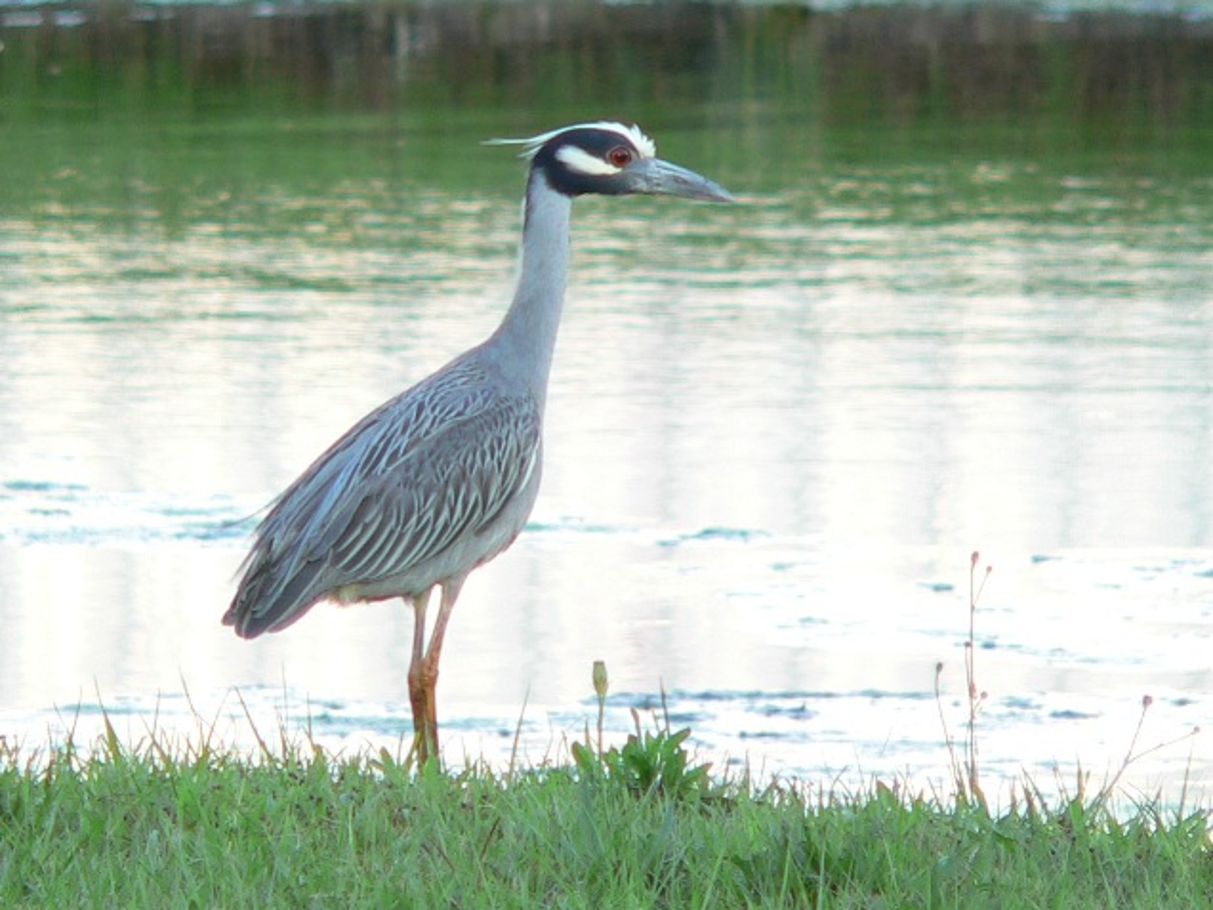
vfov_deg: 3.4
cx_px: 606
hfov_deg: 4.6
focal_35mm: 432
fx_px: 15138
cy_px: 455
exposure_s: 1/60
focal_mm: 72
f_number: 2.8
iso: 80
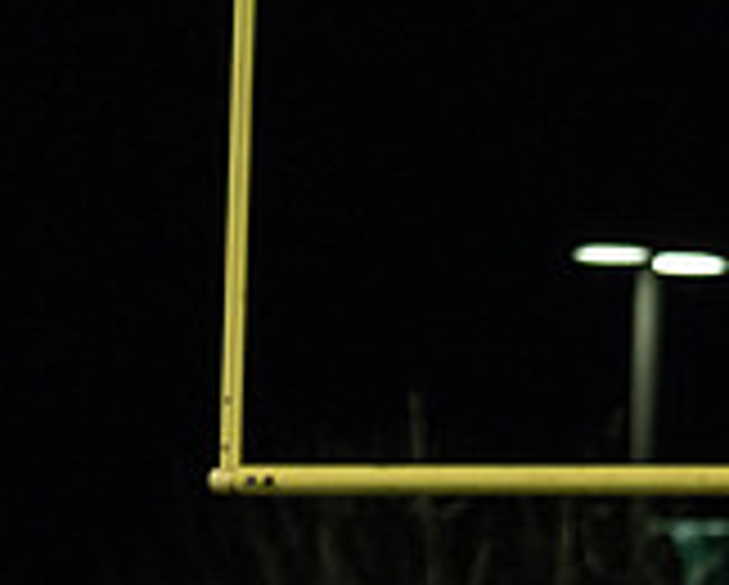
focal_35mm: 1056
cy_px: 1103
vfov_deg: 1.5
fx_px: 22811
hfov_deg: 1.8
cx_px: 1259
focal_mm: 135
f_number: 1.8
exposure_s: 1/1250
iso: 1250
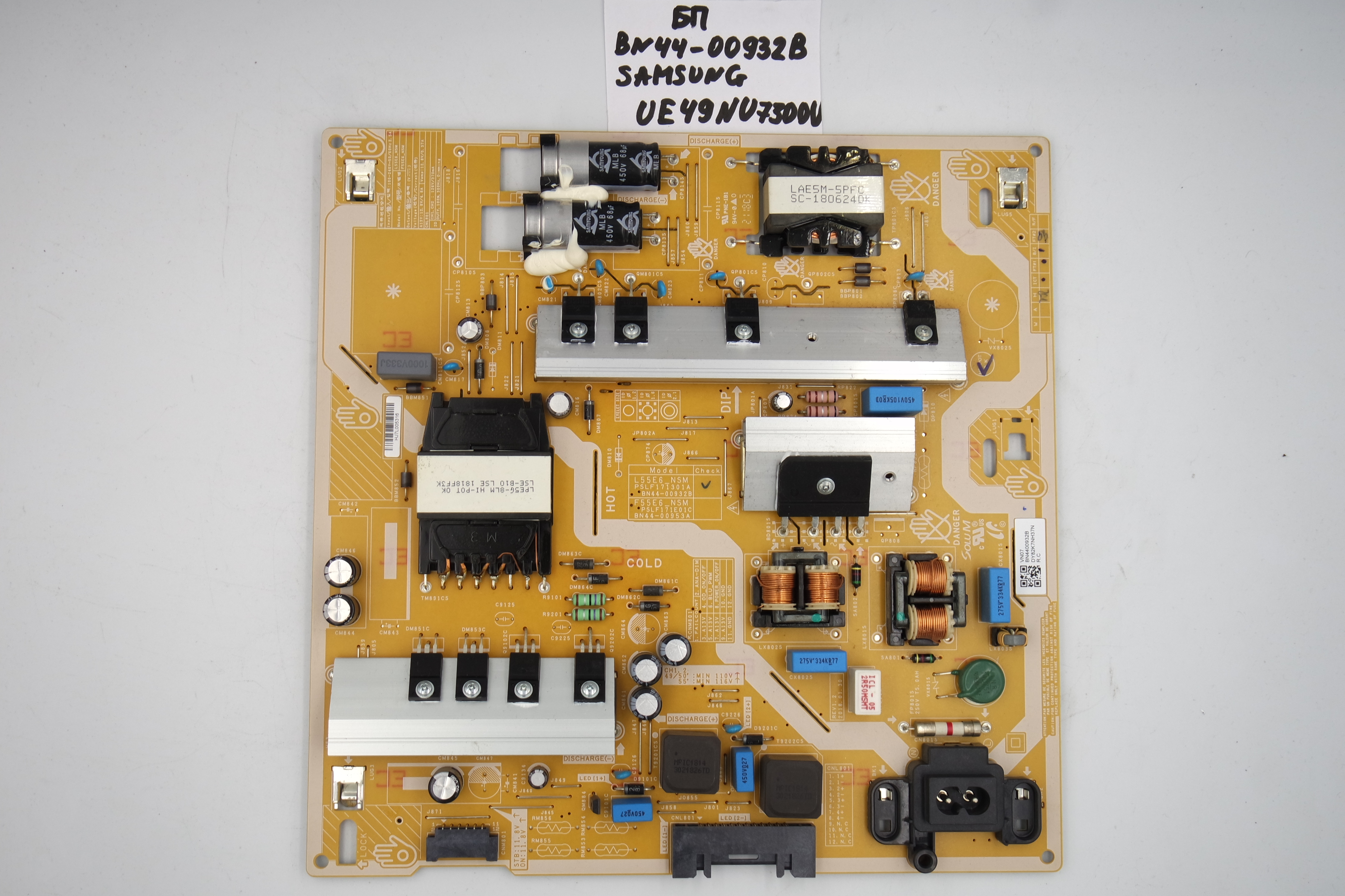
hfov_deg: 48.5
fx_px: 1494
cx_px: 672
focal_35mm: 40
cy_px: 448
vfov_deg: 33.4
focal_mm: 15
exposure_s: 1/100
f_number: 5
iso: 160
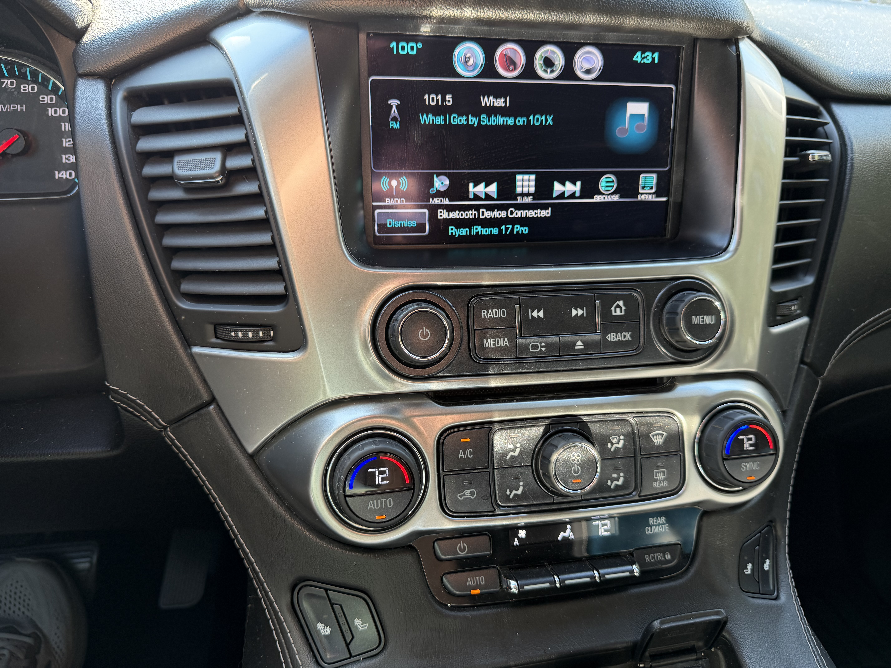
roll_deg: +0.6
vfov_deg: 56.8
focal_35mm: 24
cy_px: 334
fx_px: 618
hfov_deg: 71.6
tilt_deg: -26.7
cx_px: 446
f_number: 1.78
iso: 125
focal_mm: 6.76
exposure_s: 1/121
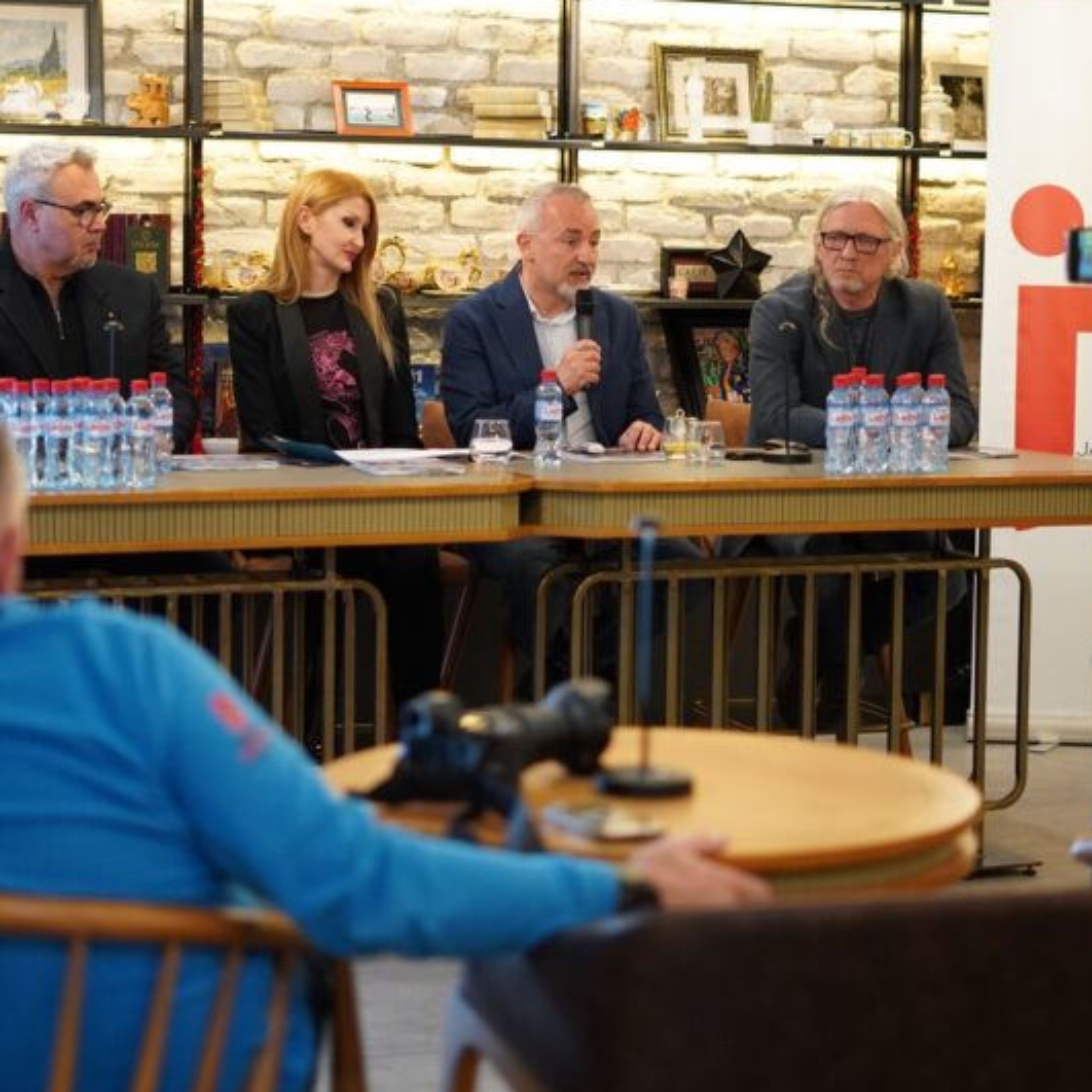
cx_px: 457
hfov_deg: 21.1
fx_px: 2927
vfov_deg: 21.1
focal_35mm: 82
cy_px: 449
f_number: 1.8
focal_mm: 50
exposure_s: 1/160
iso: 2500
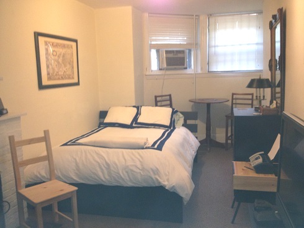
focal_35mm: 35
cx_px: 152
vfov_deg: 40.7
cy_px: 114
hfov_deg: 52.6
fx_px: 308
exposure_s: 1/20
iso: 160
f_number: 2.4
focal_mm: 4.28
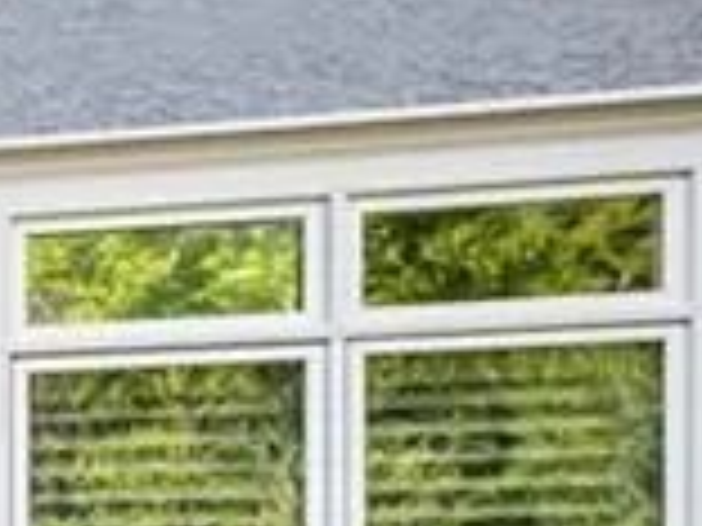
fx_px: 2170
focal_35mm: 107
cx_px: -1562
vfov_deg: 13.0
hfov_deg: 10.5
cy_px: 827
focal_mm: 17
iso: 100
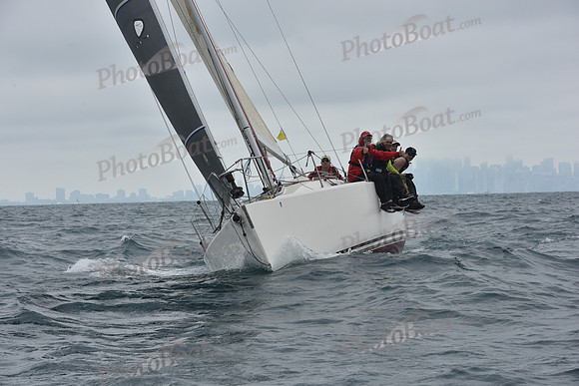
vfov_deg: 11.2
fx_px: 1963
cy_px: 193
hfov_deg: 16.8
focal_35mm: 122
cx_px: 290
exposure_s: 1/800
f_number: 10
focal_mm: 122
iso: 250
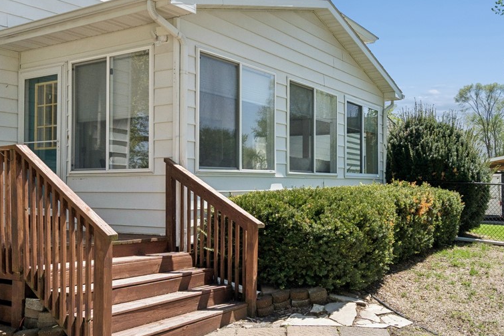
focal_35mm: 36
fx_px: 504
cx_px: 276
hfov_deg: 53.0
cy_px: 125
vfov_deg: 36.7
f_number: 8
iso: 800
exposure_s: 1/2000
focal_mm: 16
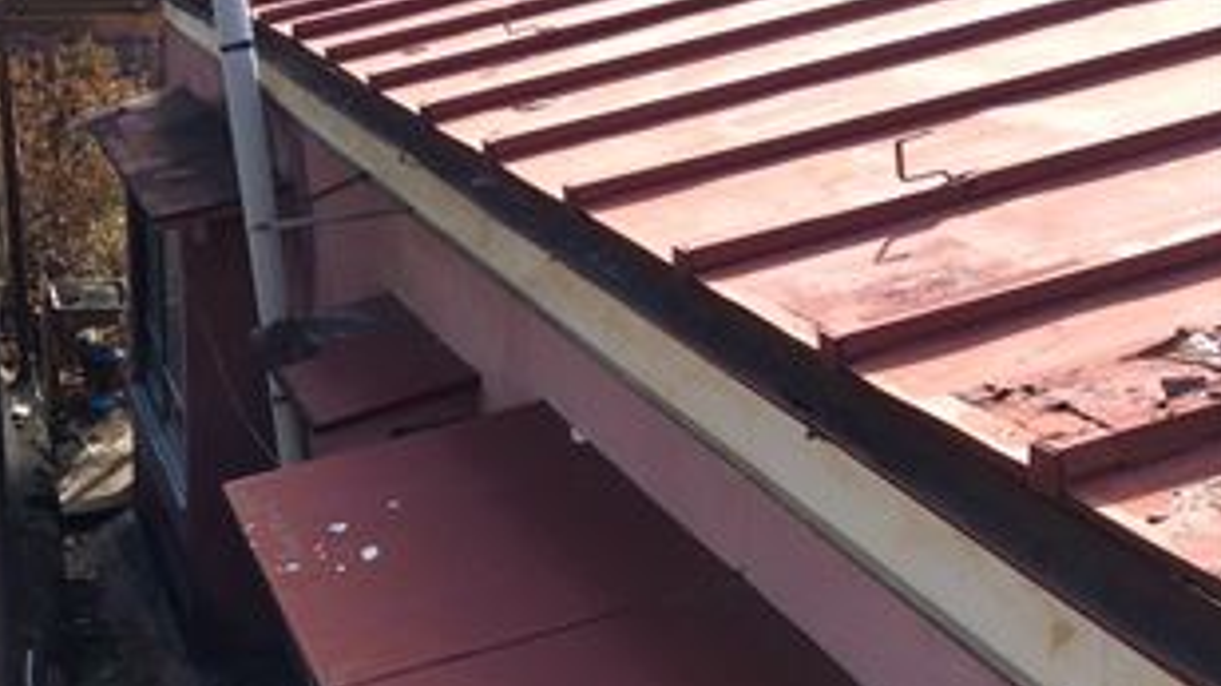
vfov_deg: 21.4
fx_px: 1812
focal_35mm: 56
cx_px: 281
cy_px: 410
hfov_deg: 36.2
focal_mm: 3.3
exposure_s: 1/476
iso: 32
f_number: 2.4
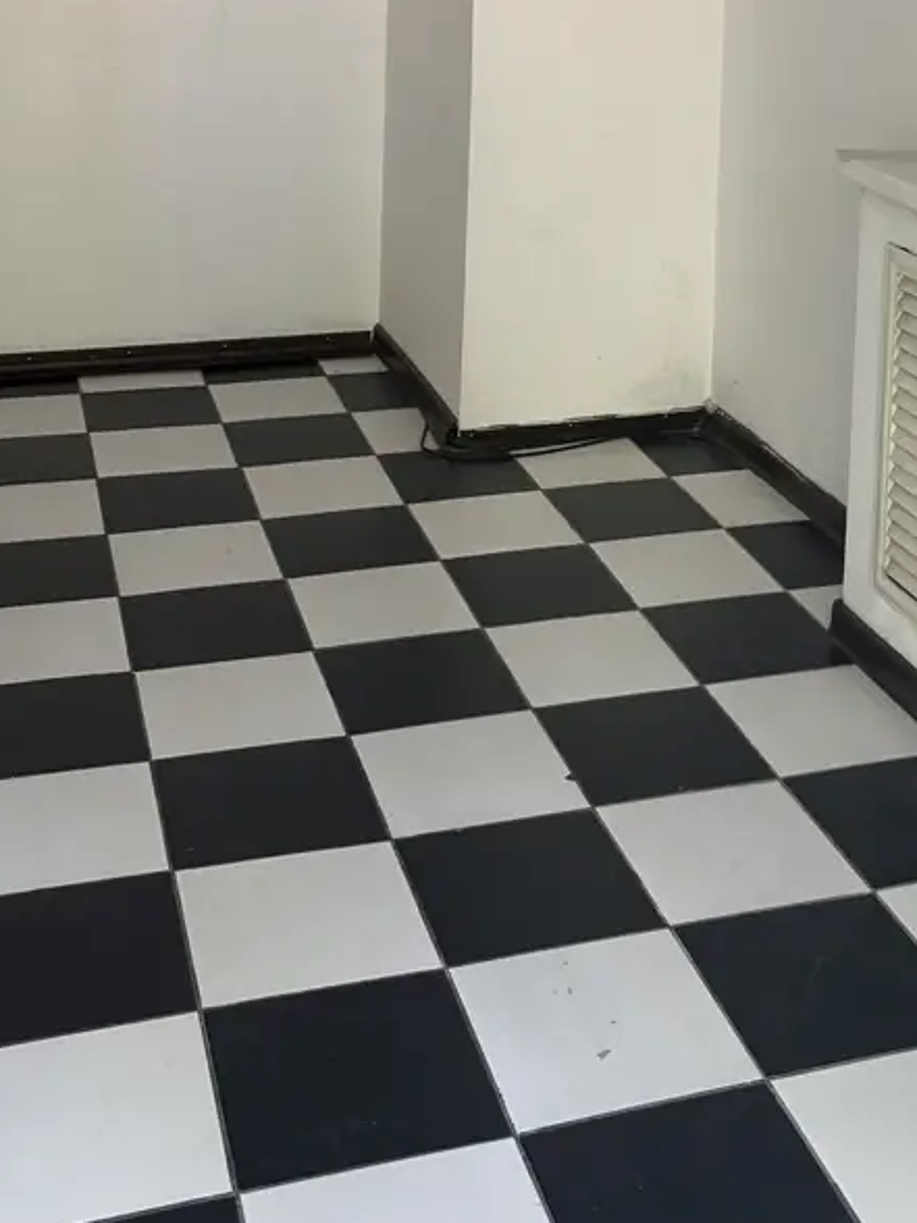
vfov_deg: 35.6
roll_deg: -2.5
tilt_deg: -5.1
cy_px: 37
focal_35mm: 49
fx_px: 1731
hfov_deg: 29.4
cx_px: 630
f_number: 1.78
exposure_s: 1/79
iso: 200
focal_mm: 6.76
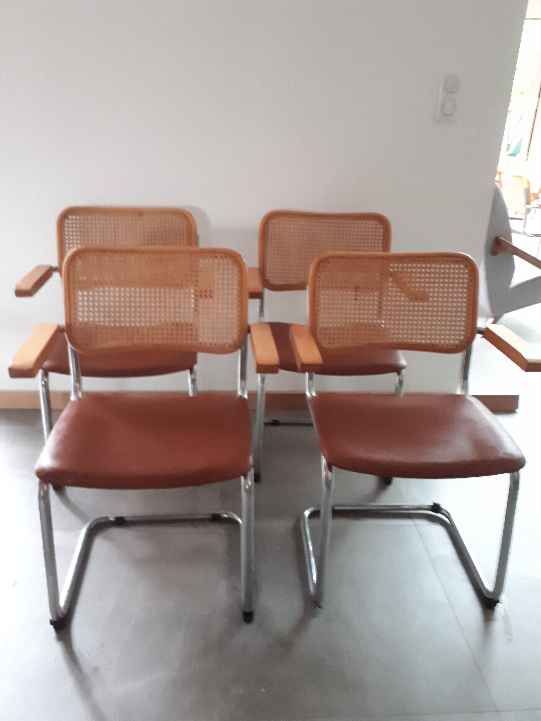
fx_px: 563
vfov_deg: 65.3
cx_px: 270
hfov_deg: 51.4
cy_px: 360
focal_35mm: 27
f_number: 1.9
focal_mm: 3.6
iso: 1000
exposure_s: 1/10
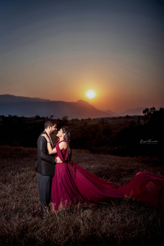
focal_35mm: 35
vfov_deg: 54.4
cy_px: 123
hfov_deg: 37.9
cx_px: 82
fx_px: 239
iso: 100
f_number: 1.4
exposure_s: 1/8000
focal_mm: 35
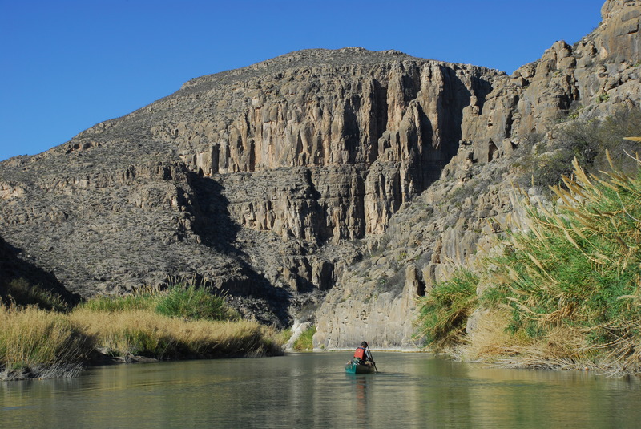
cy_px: 214
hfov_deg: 28.0
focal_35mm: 72
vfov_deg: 19.0
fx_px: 1283
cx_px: 320
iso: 160
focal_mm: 48
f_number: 7.1
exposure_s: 1/180
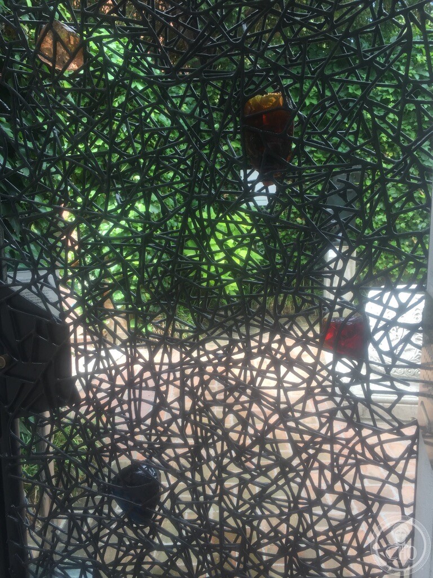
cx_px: 216
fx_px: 484
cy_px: 289
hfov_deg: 48.2
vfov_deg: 61.7
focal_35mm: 29
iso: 32
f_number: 2.2
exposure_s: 1/160
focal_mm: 4.15
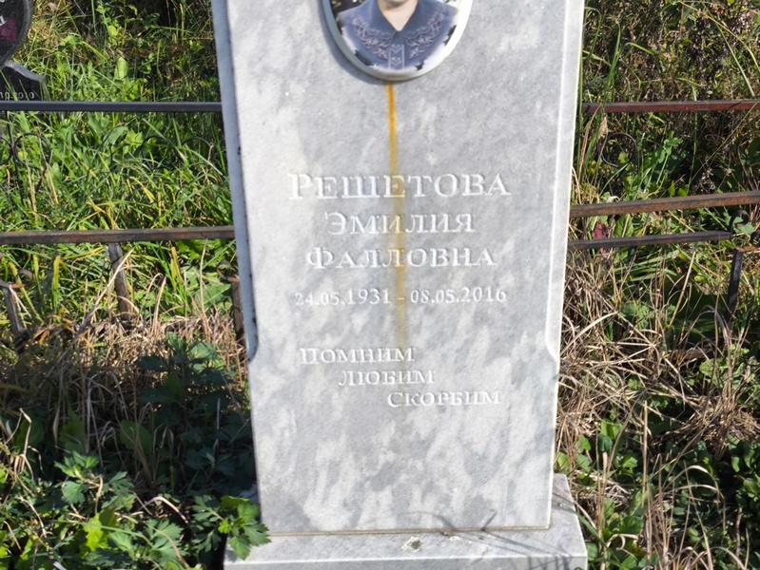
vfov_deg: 29.1
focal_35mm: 50
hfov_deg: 38.2
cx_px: 380
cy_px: 285
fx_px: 1098
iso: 50
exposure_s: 1/772
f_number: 1.7
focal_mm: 4.71
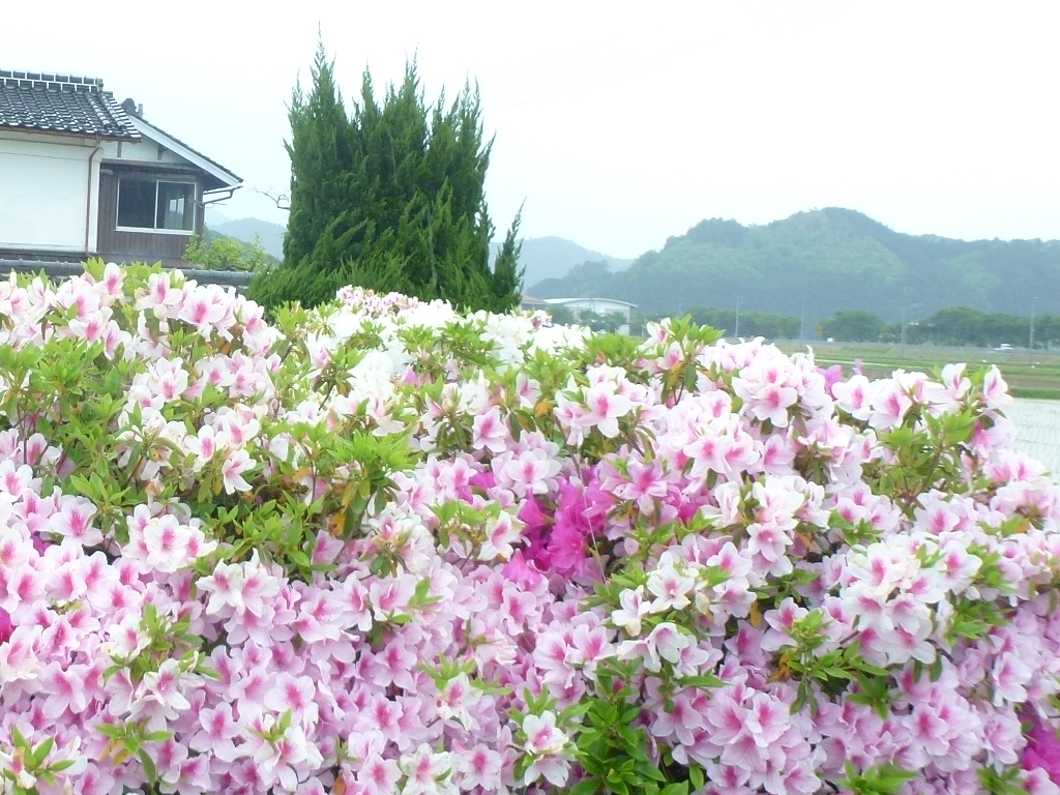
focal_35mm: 48
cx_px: 113
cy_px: 342
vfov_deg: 30.2
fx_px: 1470
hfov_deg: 37.2
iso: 100
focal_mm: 4.3
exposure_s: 1/125
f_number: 3.3
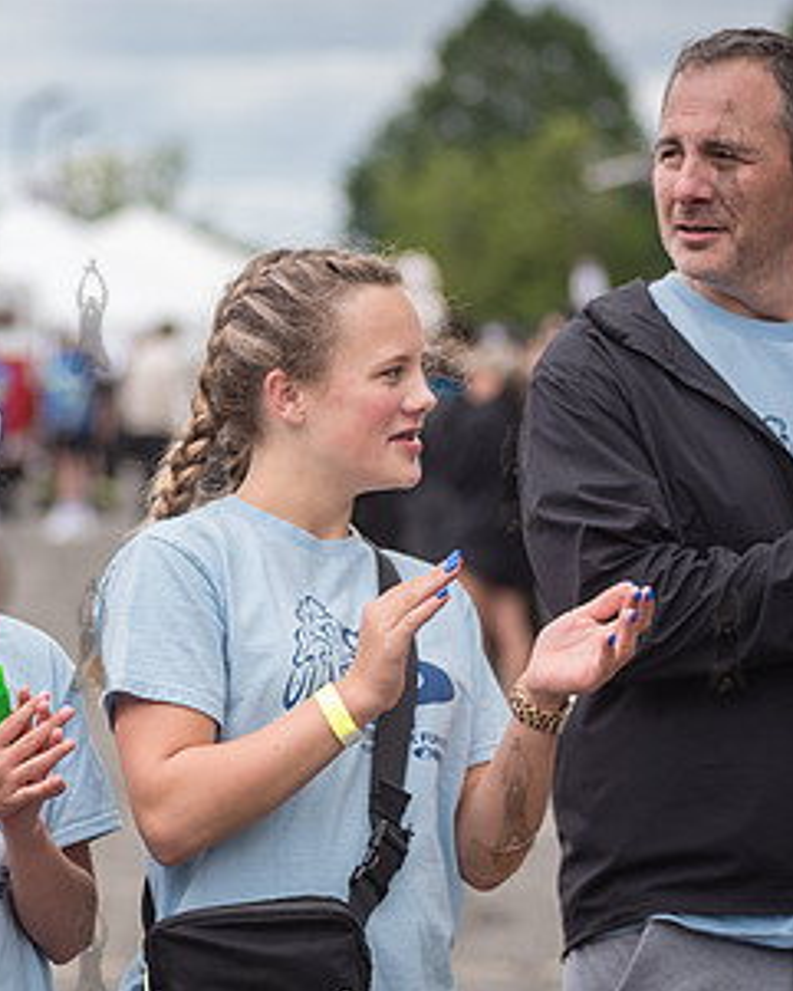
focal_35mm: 225
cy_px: 725
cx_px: -87
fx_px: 6598
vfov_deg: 8.6
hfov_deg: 6.8
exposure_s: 1/1000
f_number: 3.5
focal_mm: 105
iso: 400
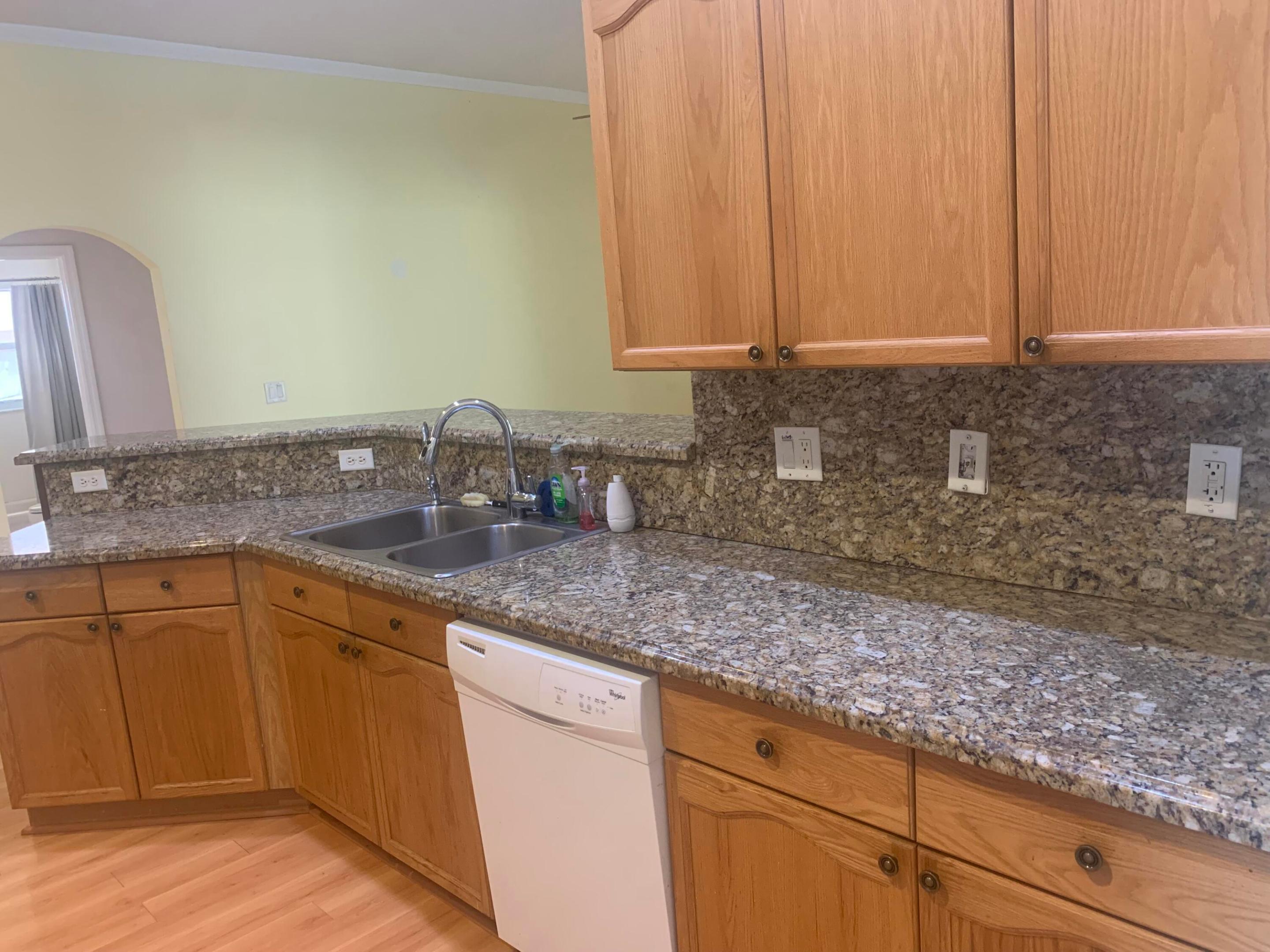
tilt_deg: -9.3
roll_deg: +4.5
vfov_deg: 53.1
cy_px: 476
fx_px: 954
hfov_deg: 67.3
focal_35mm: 26
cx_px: 635
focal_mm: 4.25
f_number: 1.8
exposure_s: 1/60
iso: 320
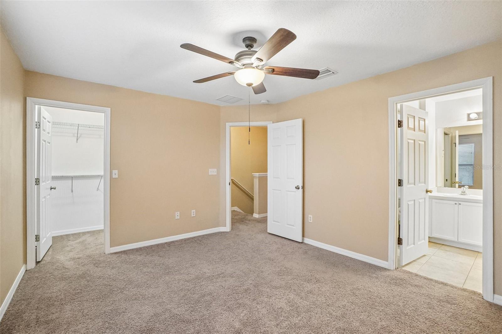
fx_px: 209
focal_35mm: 15
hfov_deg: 100.4
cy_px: 167
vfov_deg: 77.3
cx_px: 251
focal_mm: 10
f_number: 8
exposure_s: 1/30
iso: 2500
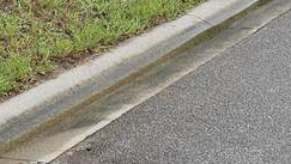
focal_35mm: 132
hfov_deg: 16.2
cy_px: -202
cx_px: 71
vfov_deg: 8.5
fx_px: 1019
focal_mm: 6.3
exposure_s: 1/253
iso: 10
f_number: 1.7
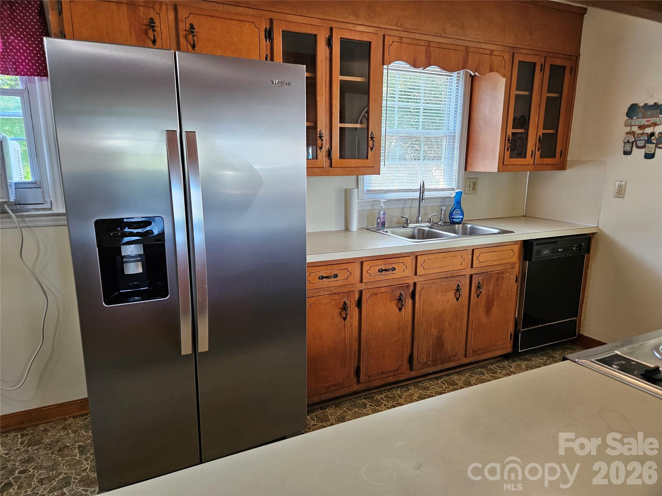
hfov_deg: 73.9
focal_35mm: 23
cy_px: 248
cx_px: 331
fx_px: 440
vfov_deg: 58.9
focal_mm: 5.4
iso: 320
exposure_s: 1/120
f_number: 1.8
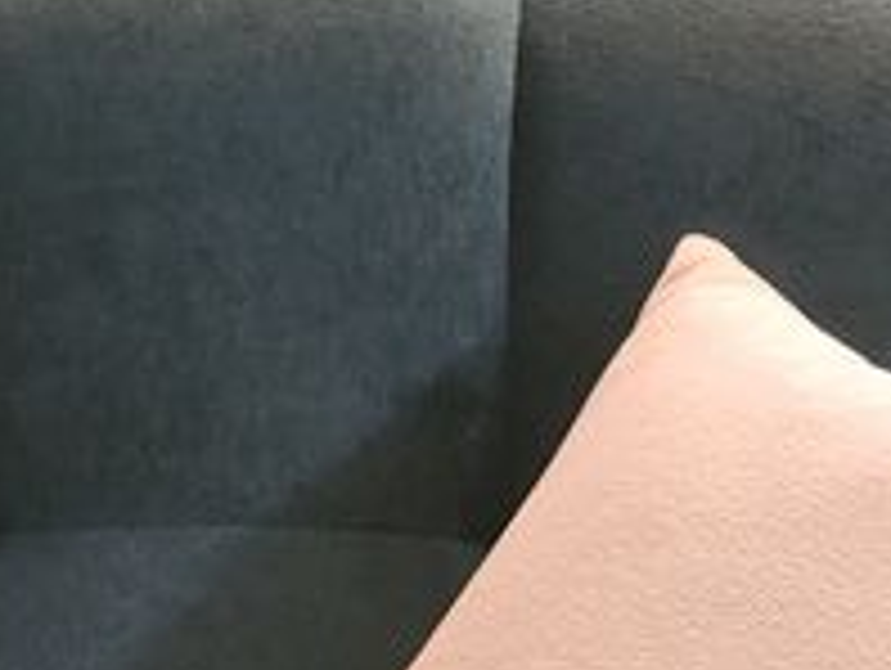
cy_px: 1520
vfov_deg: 10.4
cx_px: -243
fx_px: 3247
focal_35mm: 126
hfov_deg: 15.0
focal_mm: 7
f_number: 1.8
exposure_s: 1/40
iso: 400
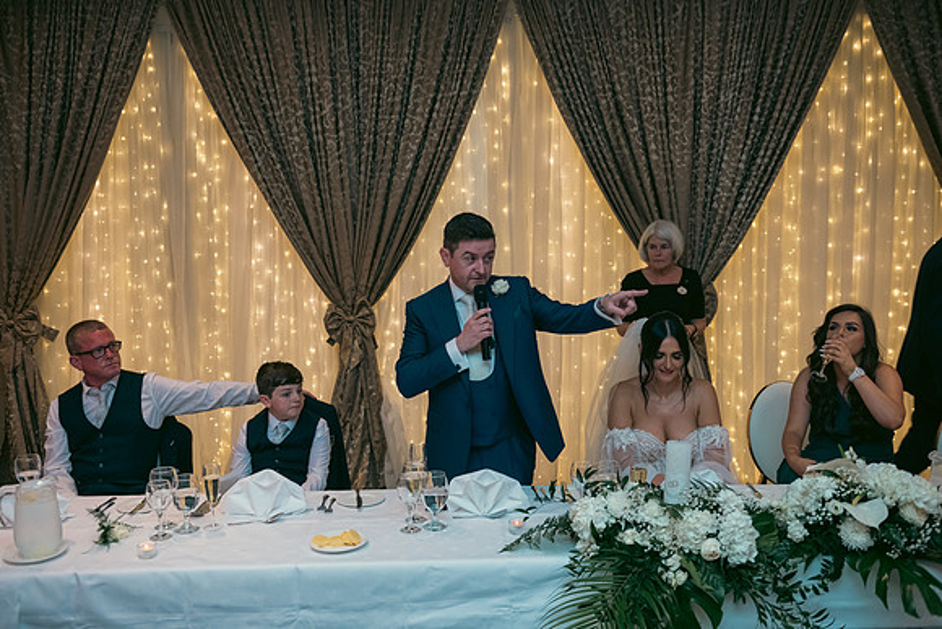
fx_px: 890
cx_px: 471
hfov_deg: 55.8
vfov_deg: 38.9
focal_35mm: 34
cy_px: 314
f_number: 3.5
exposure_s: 1/160
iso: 800
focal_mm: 34
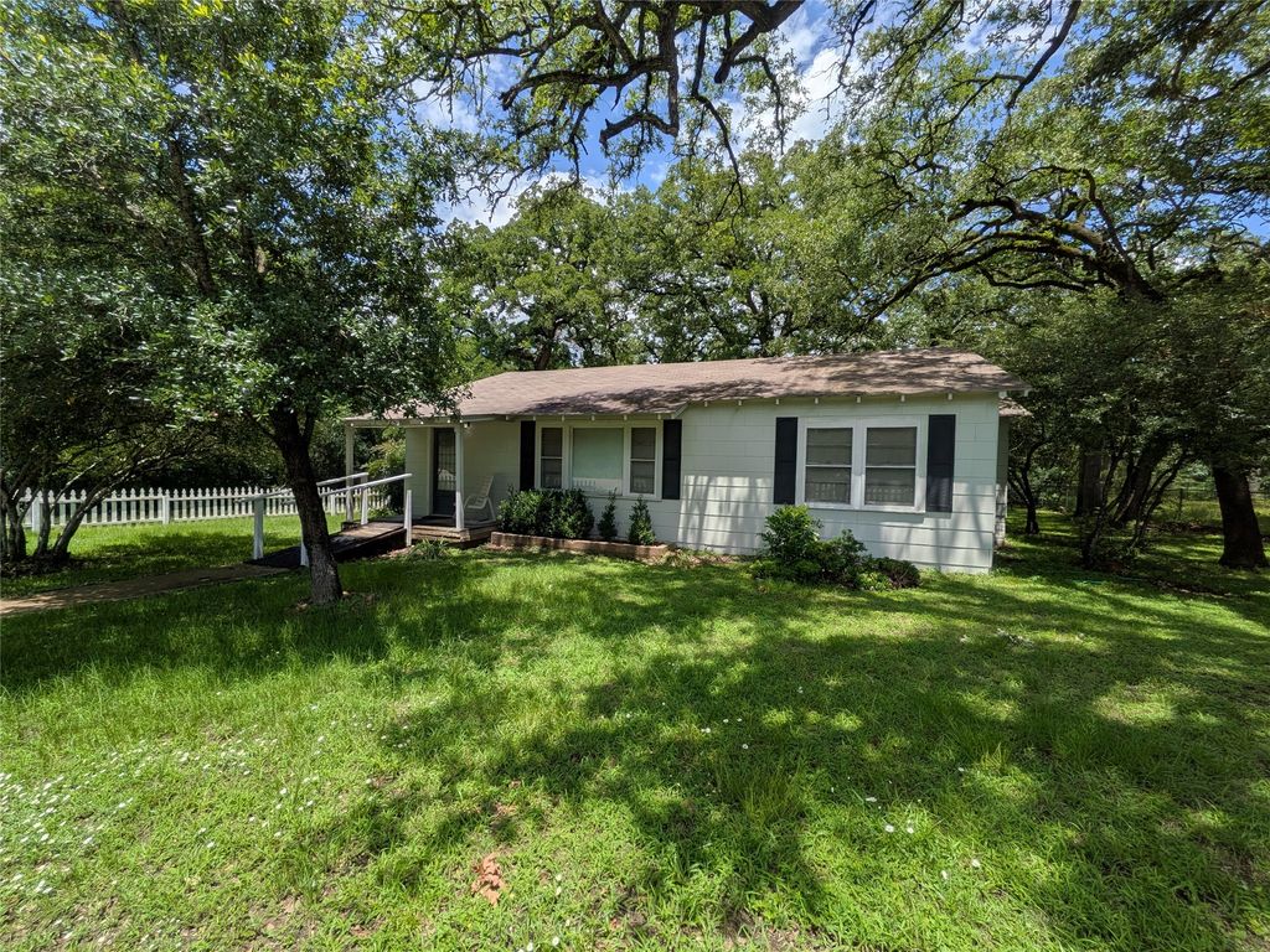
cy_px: 476
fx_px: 514
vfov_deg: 85.7
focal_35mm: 14
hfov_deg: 102.1
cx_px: 635
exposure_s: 1/1481
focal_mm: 1.85
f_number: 2.2
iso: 43
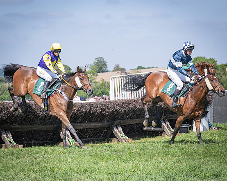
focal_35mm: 123
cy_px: 90
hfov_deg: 15.6
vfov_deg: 12.5
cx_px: 120
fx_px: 826
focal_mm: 70
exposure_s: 1/1600
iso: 200
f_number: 4
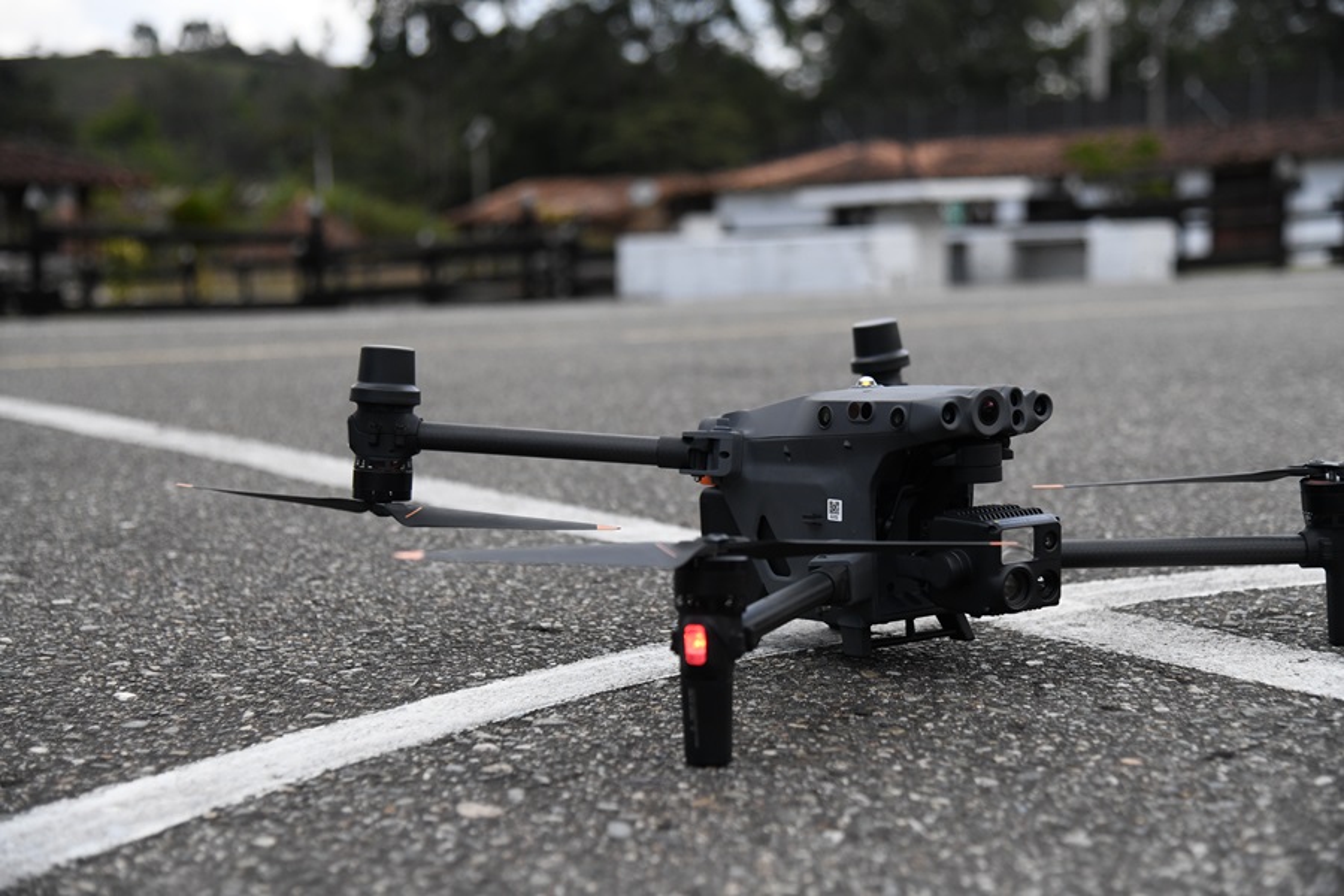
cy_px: 448
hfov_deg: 34.5
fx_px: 2165
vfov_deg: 23.4
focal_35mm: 58
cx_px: 672
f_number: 4
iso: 1600
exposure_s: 1/8000
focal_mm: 58
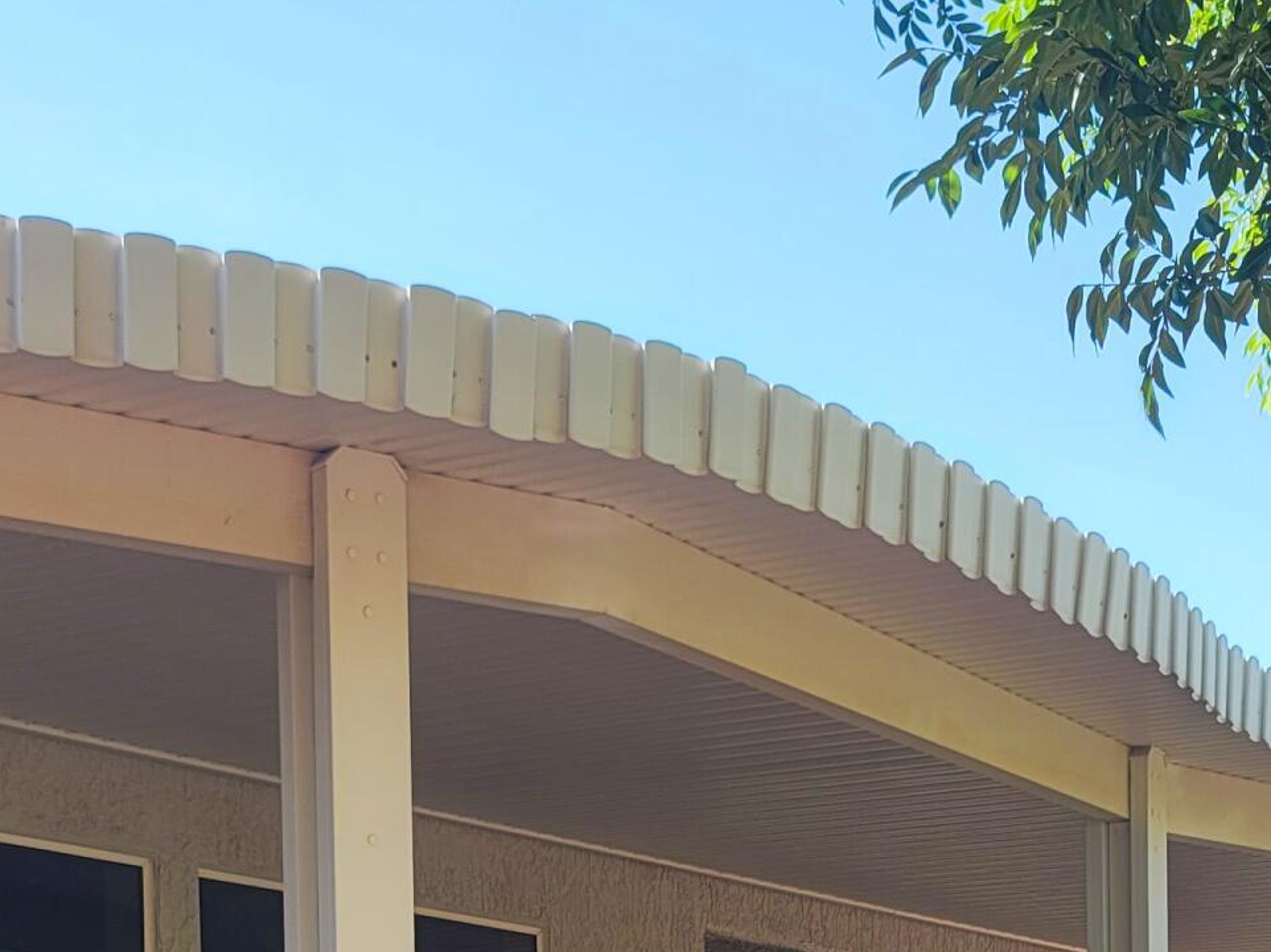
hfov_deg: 25.0
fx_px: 2863
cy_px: 1273
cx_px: 663
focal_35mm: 78
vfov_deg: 17.6
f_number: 1.8
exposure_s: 1/294
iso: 20
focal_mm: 7
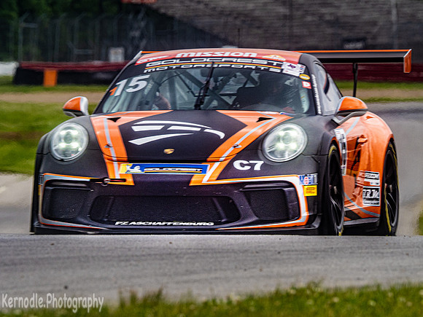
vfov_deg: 1.6
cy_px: 144
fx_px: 11207
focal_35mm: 917
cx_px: 218
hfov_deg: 2.2
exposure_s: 1/320
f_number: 9
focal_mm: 420
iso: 320
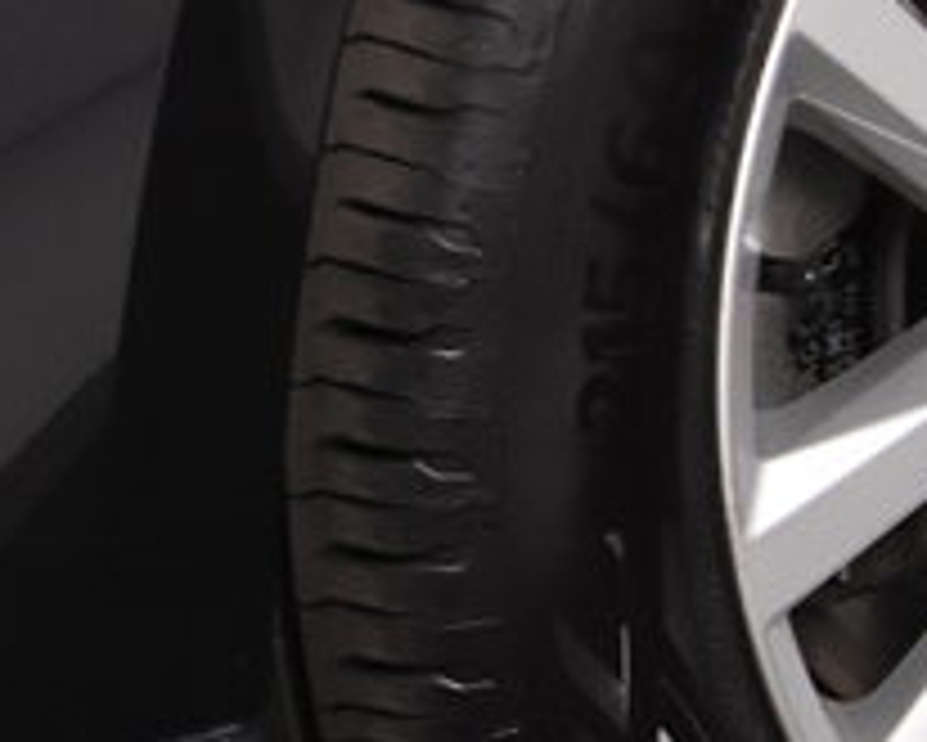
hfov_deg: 6.4
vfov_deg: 5.2
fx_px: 8152
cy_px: 79
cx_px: -526
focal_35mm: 297
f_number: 5
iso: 1600
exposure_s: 1/100
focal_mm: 34
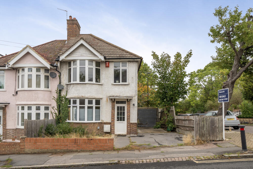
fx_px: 176
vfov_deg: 51.3
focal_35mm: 25
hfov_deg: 71.5
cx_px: 126
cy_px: 84
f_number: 8
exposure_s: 1/125
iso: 400
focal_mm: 17
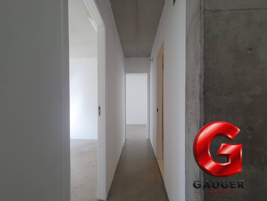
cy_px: 100
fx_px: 100
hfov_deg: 106.2
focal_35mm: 13
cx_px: 134
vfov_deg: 89.9
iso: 50
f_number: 2.2
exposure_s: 1/60
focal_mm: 1.8
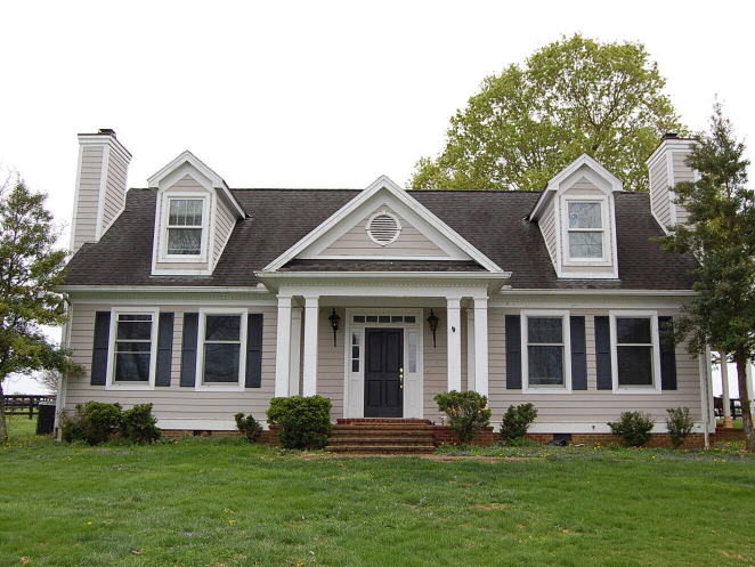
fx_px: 785
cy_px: 283
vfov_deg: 39.7
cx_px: 392
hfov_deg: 51.3
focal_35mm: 36
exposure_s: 1/500
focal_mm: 22
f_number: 6.3
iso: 200
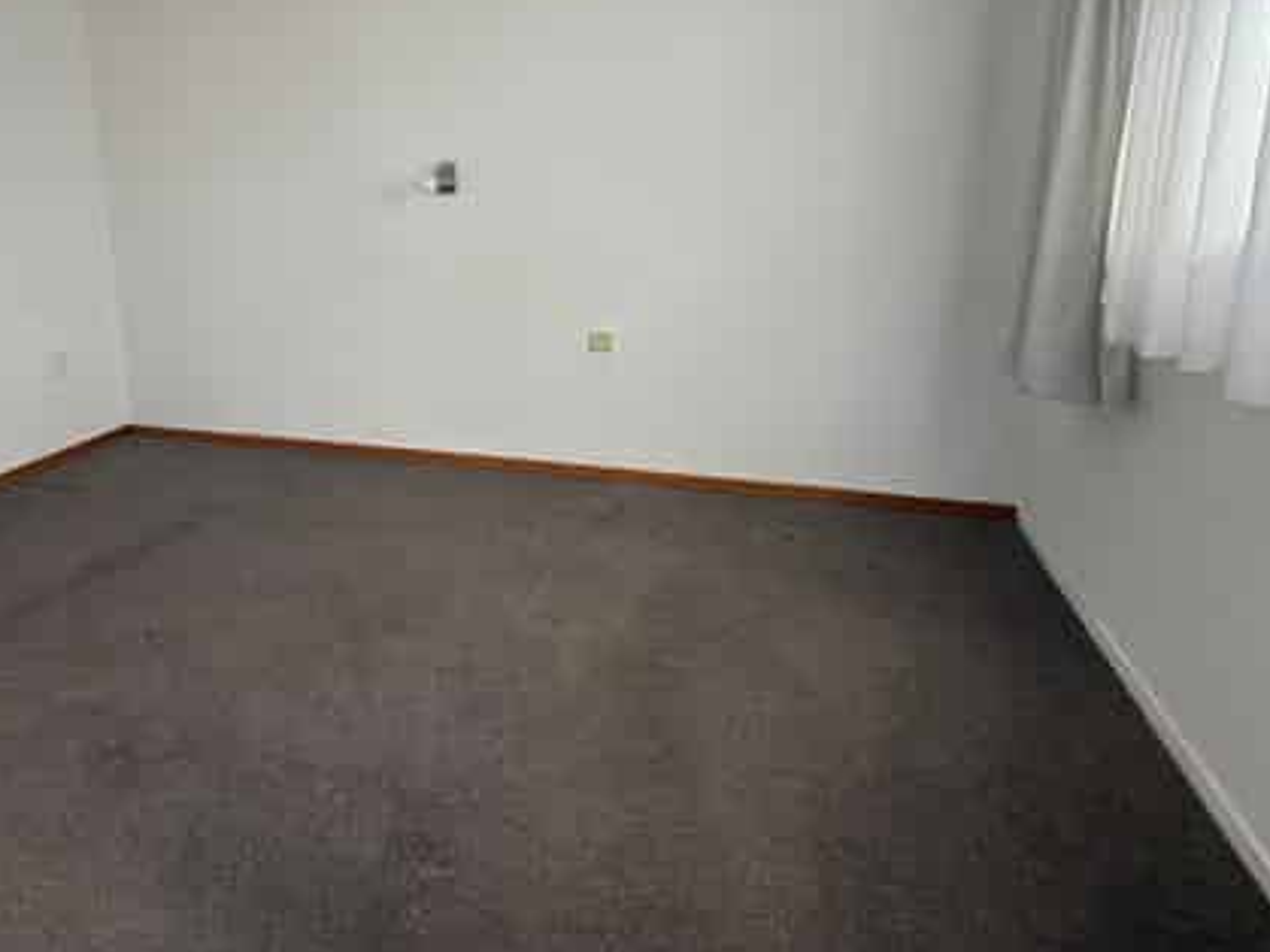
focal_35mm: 22
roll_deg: +2.4
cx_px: 482
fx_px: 807
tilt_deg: -9.4
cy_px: 323
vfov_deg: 59.7
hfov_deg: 75.2
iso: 50
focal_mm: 2.22
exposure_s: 1/99
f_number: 2.2
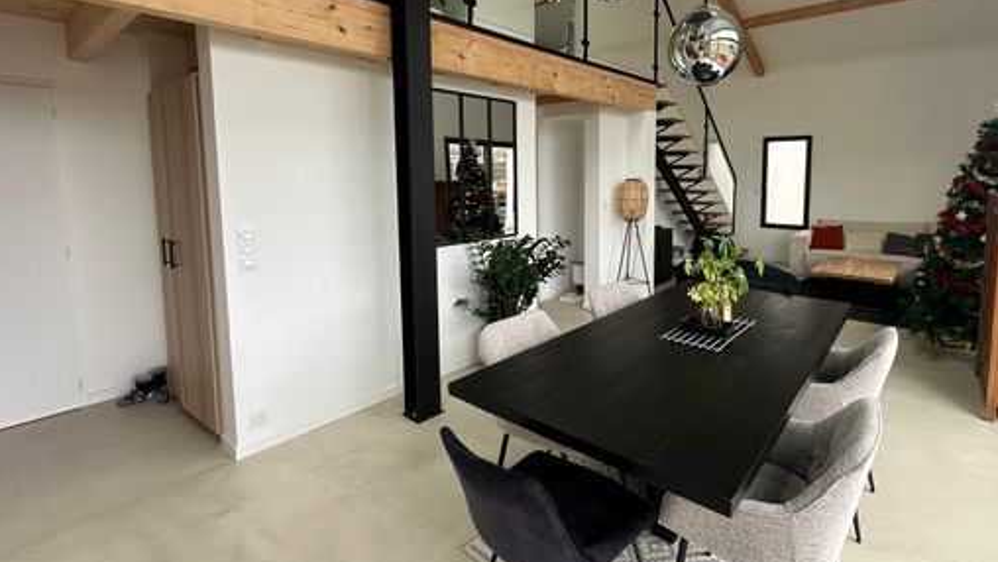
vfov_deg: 60.4
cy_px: 216
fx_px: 476
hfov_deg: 91.8
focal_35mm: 18
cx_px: 583
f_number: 2.2
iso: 160
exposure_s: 1/99
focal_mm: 2.22
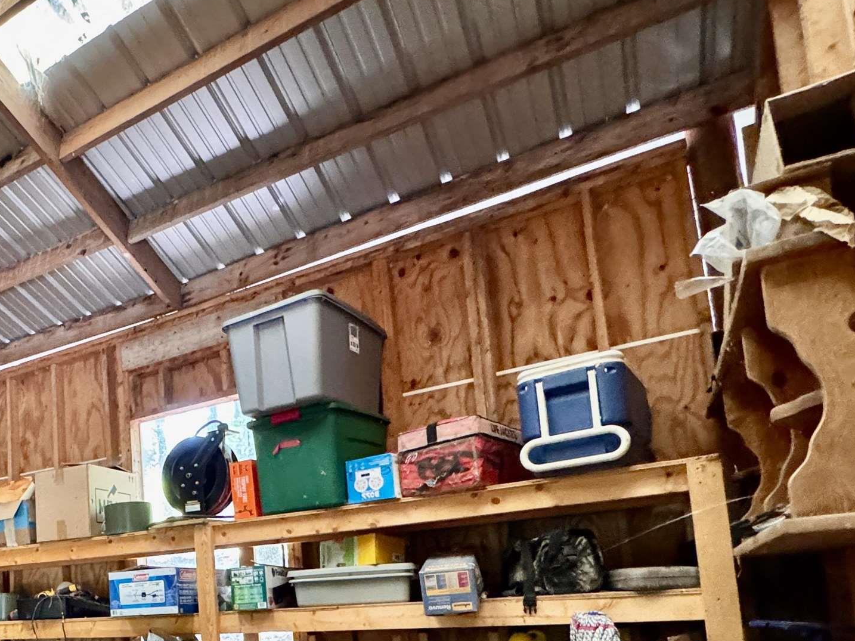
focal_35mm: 30
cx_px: 88
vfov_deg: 43.5
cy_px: 554
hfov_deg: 52.8
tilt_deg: +5.3
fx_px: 741
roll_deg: +2.6
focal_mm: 2.22
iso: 1000
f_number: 2.2
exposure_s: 1/60
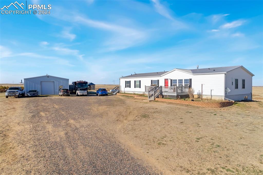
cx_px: 132
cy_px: 88
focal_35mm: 22
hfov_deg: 78.6
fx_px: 161
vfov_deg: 57.1
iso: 100
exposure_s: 1/2000
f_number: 2.8
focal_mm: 8.38
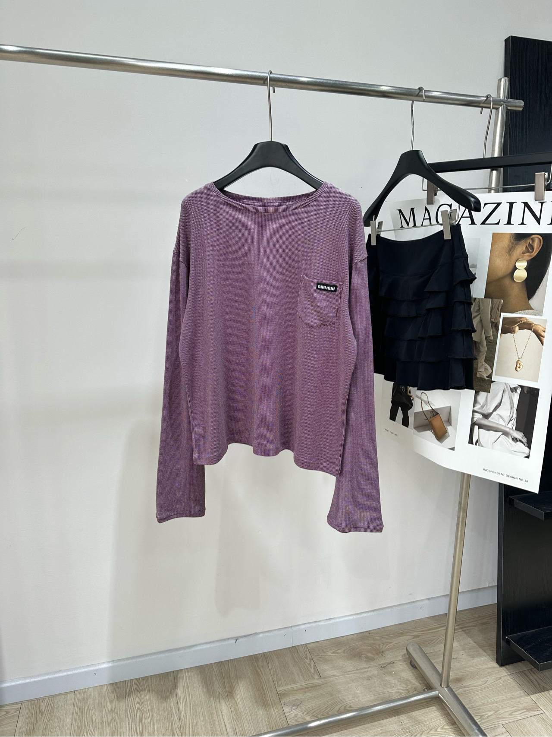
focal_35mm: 24
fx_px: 510
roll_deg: -1.1
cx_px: 276
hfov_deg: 56.8
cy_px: 368
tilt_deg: -12.6
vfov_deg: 71.6
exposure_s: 1/121
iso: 64
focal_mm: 6.86
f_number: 1.78
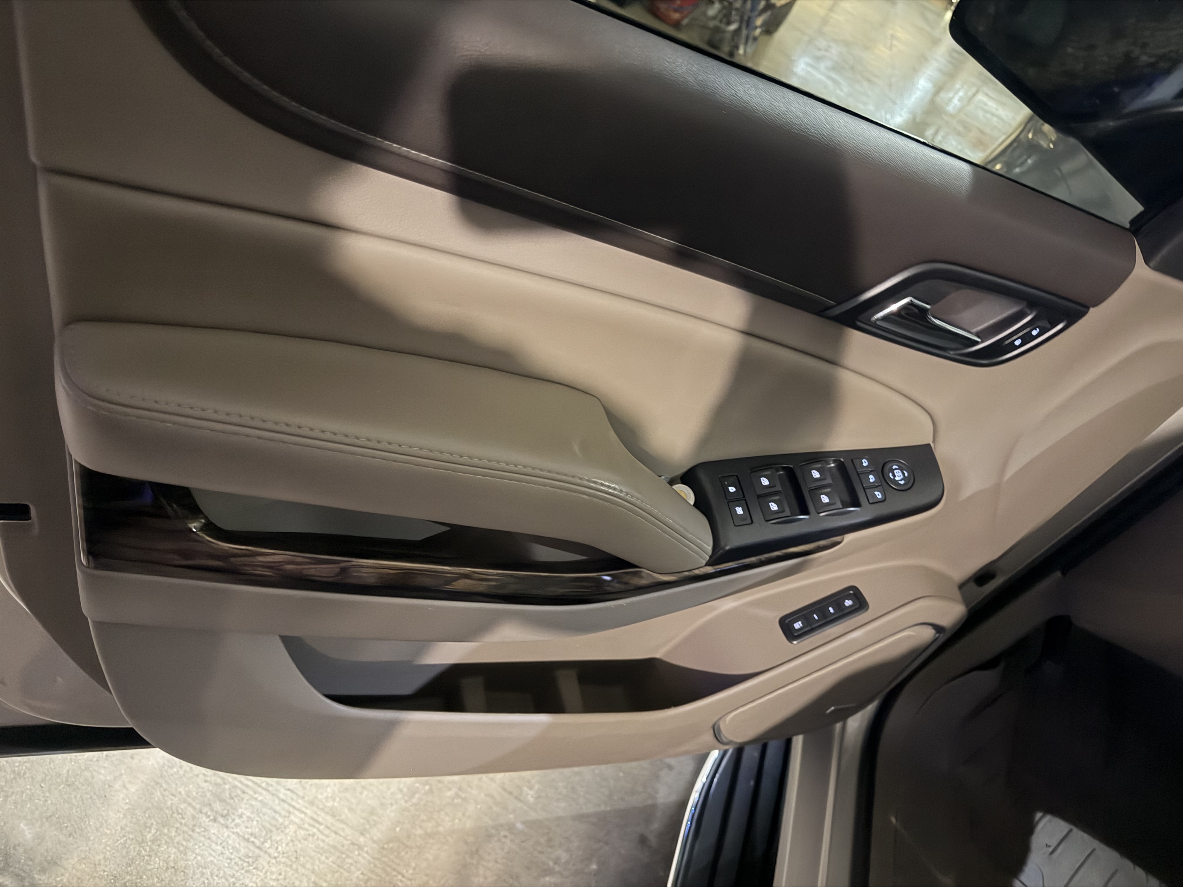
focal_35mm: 24
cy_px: 444
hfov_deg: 71.6
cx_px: 592
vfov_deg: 56.8
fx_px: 820
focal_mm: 6.76
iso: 1600
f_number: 1.78
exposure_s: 1/20
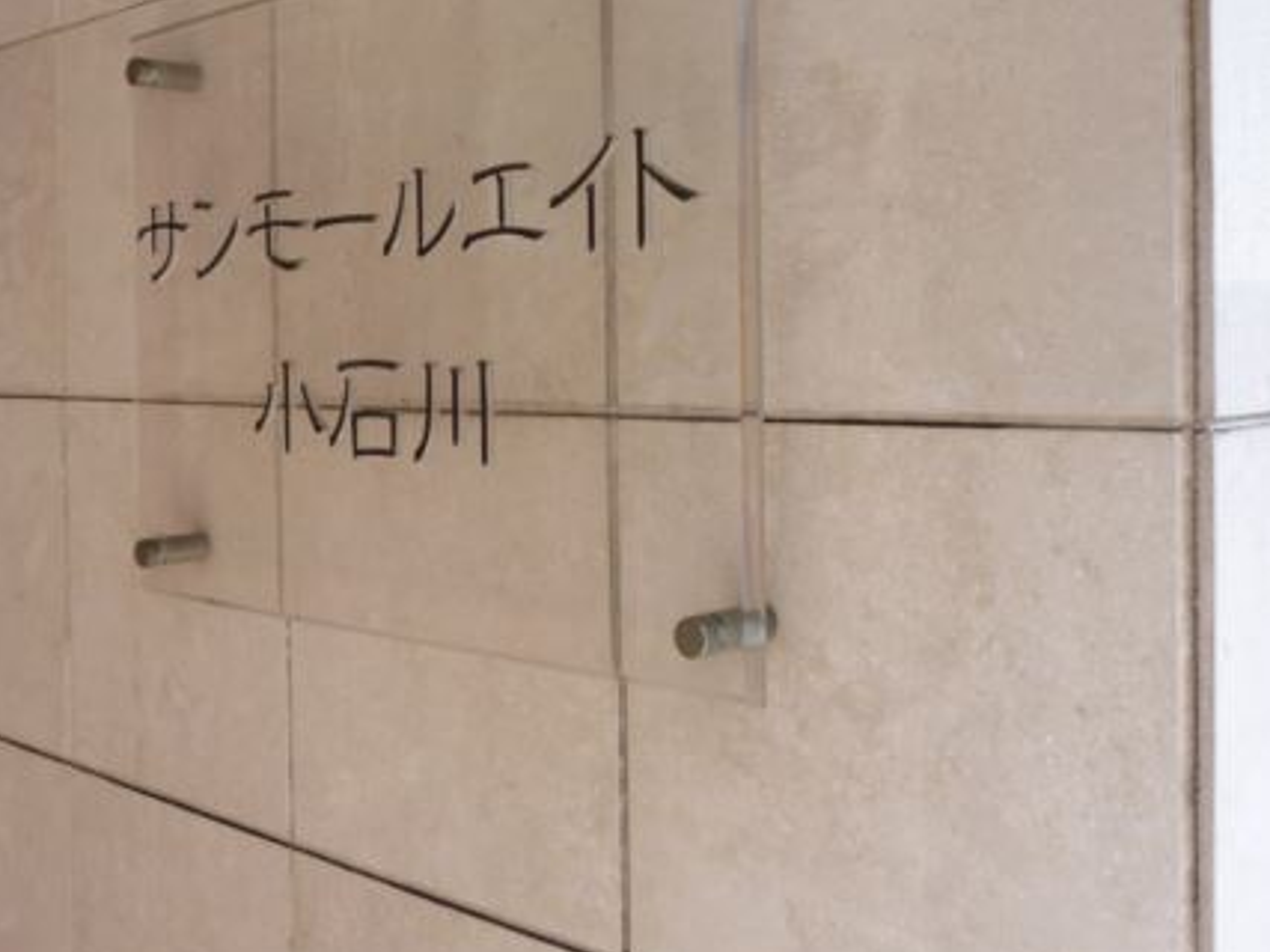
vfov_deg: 34.2
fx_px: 1540
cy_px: 375
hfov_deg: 44.3
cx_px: 452
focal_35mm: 42
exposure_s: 1/60
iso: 100
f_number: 3.1
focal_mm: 5
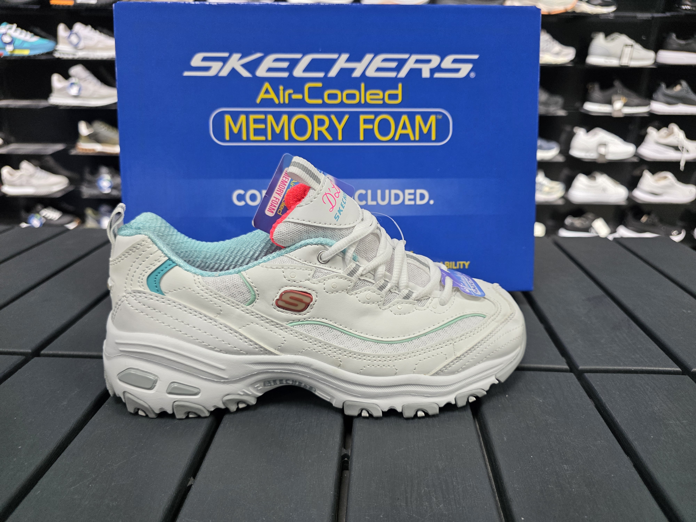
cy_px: 261
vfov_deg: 58.9
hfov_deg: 73.9
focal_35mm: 23
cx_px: 348
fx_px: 462
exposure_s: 1/180
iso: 200
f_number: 1.7
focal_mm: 6.3
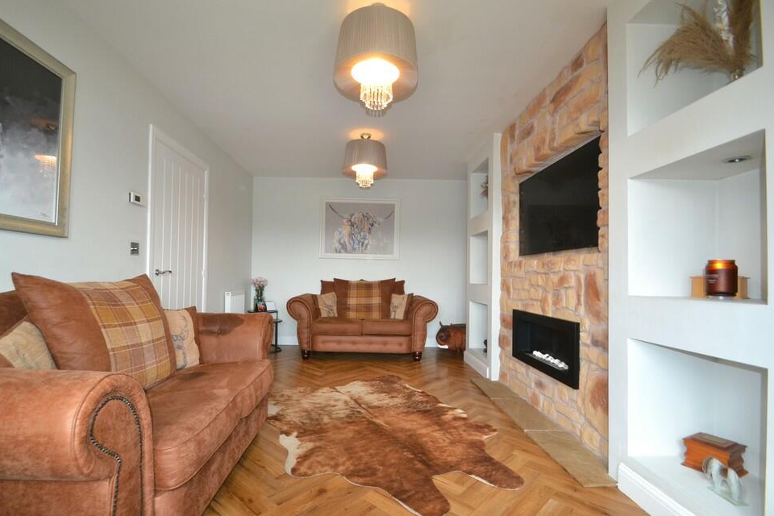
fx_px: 344
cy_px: 258
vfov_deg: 73.7
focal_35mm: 16
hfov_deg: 96.7
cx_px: 384
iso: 640
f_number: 3.5
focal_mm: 10
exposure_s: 1/60
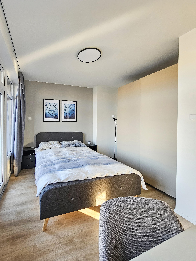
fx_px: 98
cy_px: 130
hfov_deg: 89.9
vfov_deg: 106.2
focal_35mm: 13
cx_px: 98
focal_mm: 2.2
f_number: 2.2
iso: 80
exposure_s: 1/50
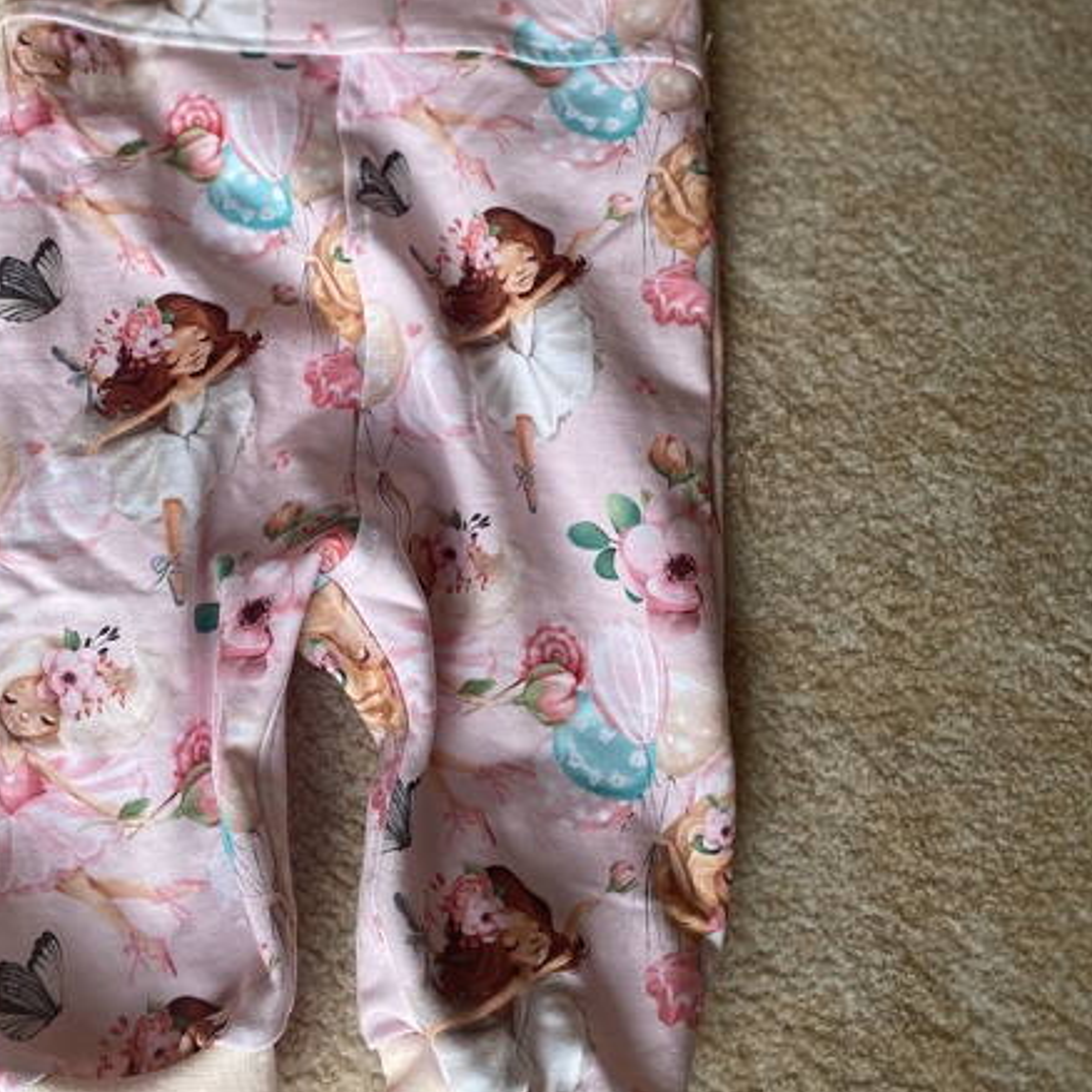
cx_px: 366
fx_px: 1499
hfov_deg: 39.6
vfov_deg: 39.4
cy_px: 334
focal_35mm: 42
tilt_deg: -74.6
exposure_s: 1/121
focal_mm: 4.25
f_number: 1.8
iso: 40
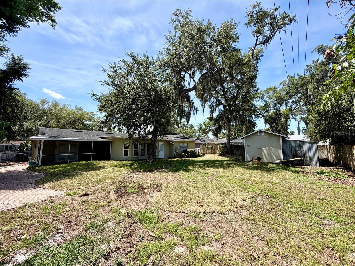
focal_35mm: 14
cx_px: 178
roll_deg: +0.4
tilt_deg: +5.4
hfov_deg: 102.1
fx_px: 144
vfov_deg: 85.7
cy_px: 133
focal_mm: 2.22
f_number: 2.2
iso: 32
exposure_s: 1/770
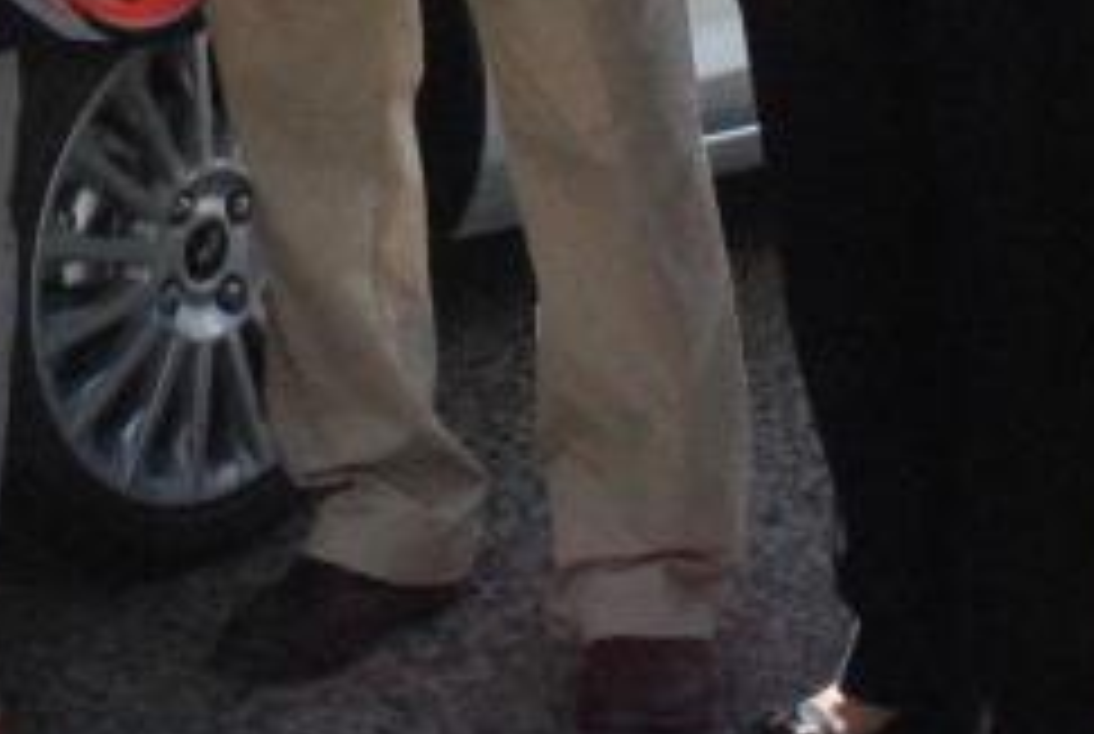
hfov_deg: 14.7
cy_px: -484
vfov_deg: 9.5
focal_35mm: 139
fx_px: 4232
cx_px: 432
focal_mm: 22
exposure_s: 1/1000
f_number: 13
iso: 1600
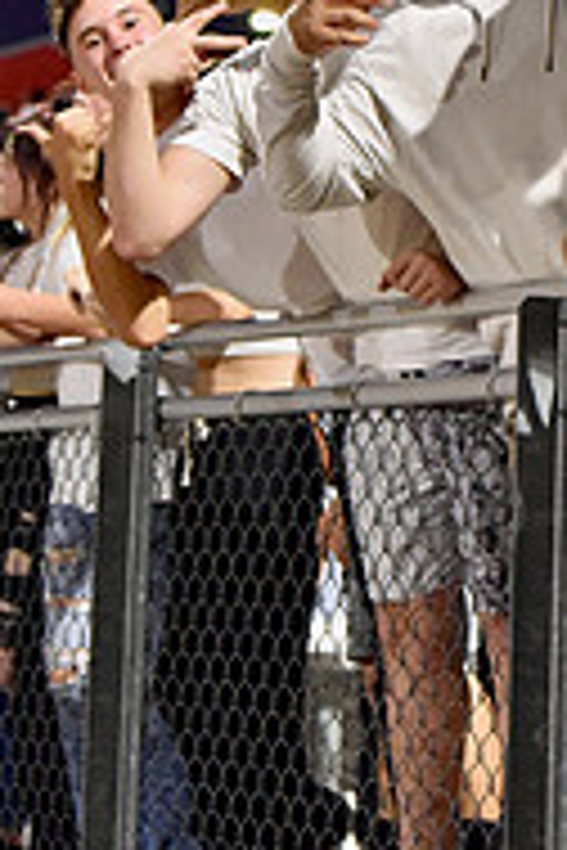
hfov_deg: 8.2
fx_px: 3945
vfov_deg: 12.3
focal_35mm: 167
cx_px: 495
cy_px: 220
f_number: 2.8
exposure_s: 1/320
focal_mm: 70
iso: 12800
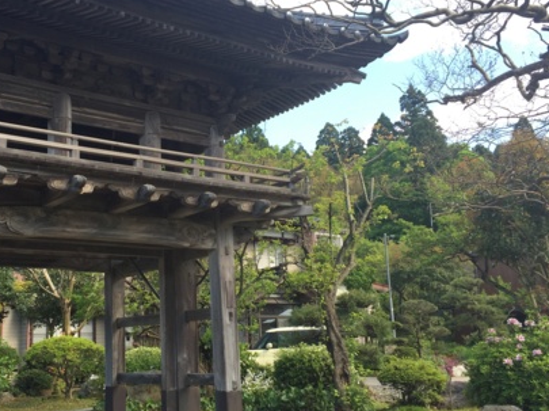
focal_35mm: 43
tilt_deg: +11.8
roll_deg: +2.0
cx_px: 194
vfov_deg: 33.5
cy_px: 195
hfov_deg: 43.4
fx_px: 681
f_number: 2.2
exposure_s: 1/373
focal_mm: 4.15
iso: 32
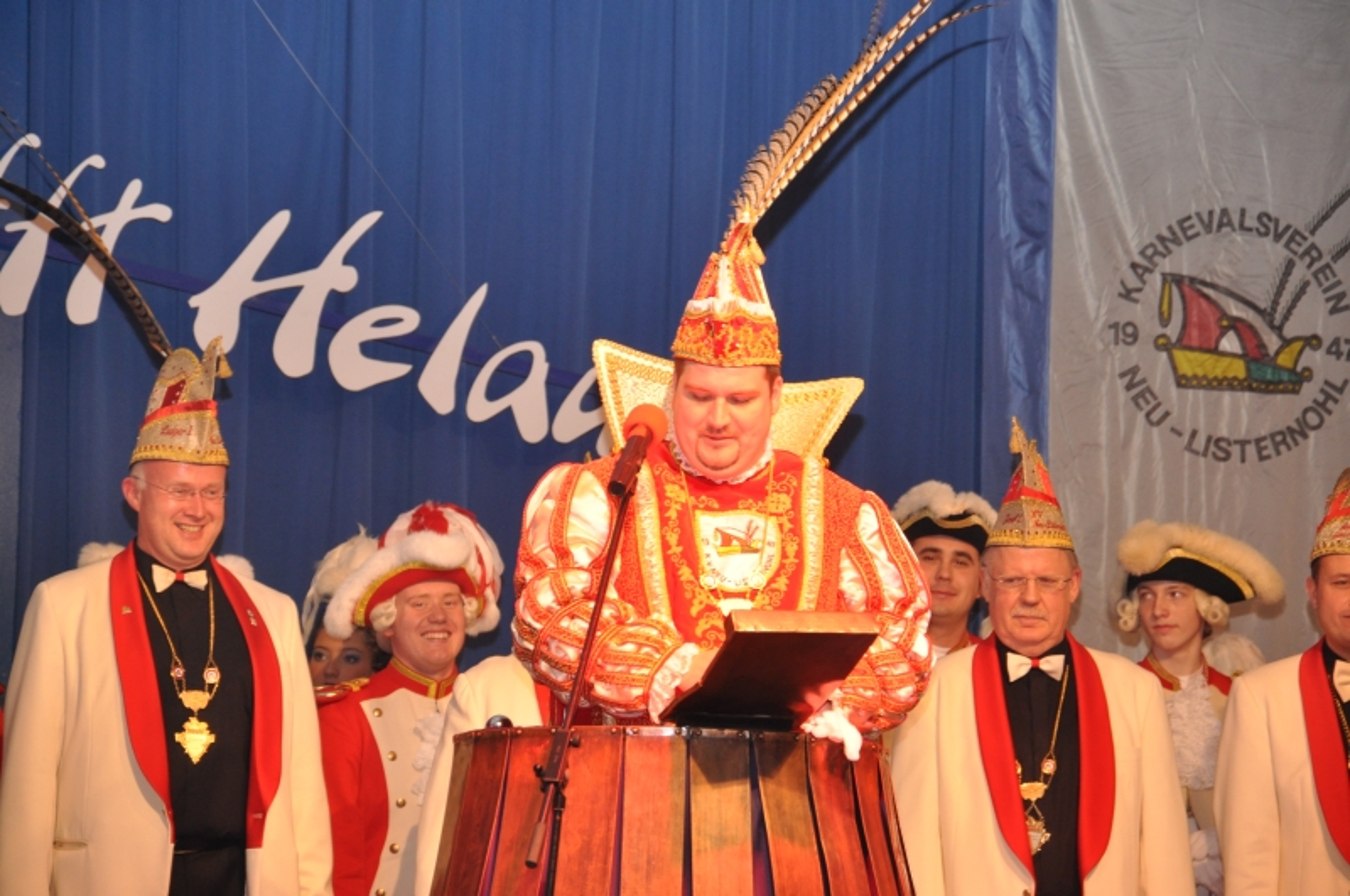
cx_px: 675
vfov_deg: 8.7
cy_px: 448
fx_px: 5898
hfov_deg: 13.1
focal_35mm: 158
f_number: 5.6
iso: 800
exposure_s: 1/60
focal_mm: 105
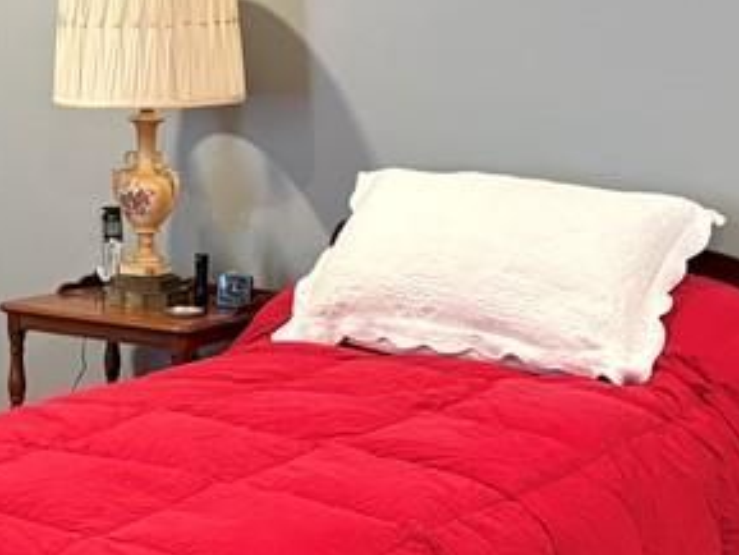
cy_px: 356
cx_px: 192
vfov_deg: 16.0
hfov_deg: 21.1
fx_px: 1965
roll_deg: -0.4
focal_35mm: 92
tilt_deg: -10.1
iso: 250
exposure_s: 1/60
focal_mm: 5.96
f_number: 1.6
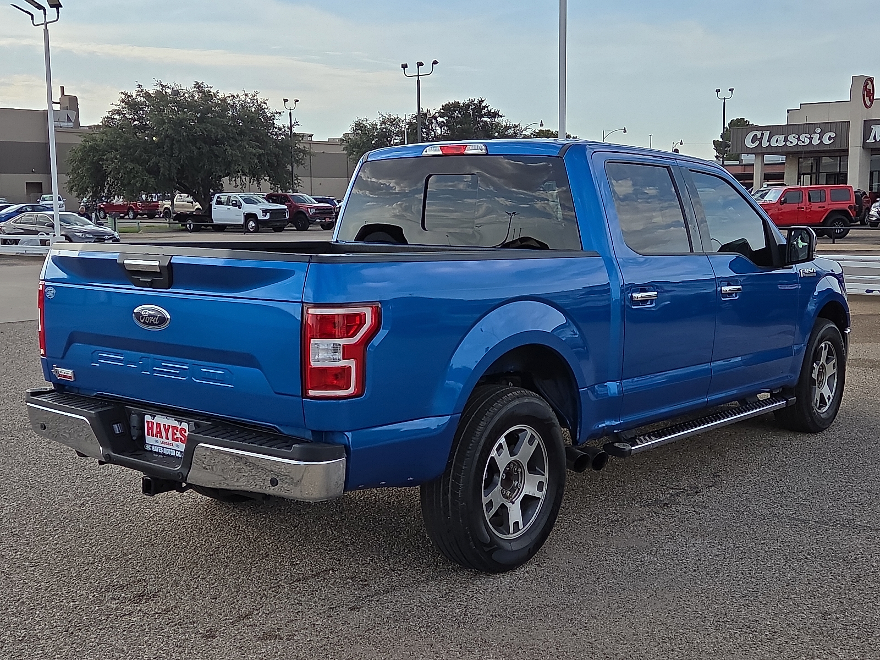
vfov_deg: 34.3
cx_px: 440
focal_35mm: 42
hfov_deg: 44.8
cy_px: 330
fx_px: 1068
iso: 25
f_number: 1.8
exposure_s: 1/1429
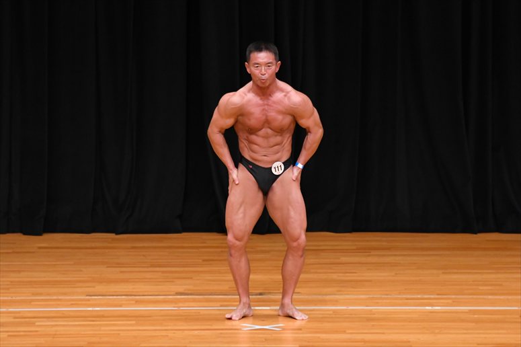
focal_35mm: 285
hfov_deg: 7.2
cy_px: 174
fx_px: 4123
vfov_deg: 4.8
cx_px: 260
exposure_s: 1/400
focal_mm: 190
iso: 3200
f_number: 5.6
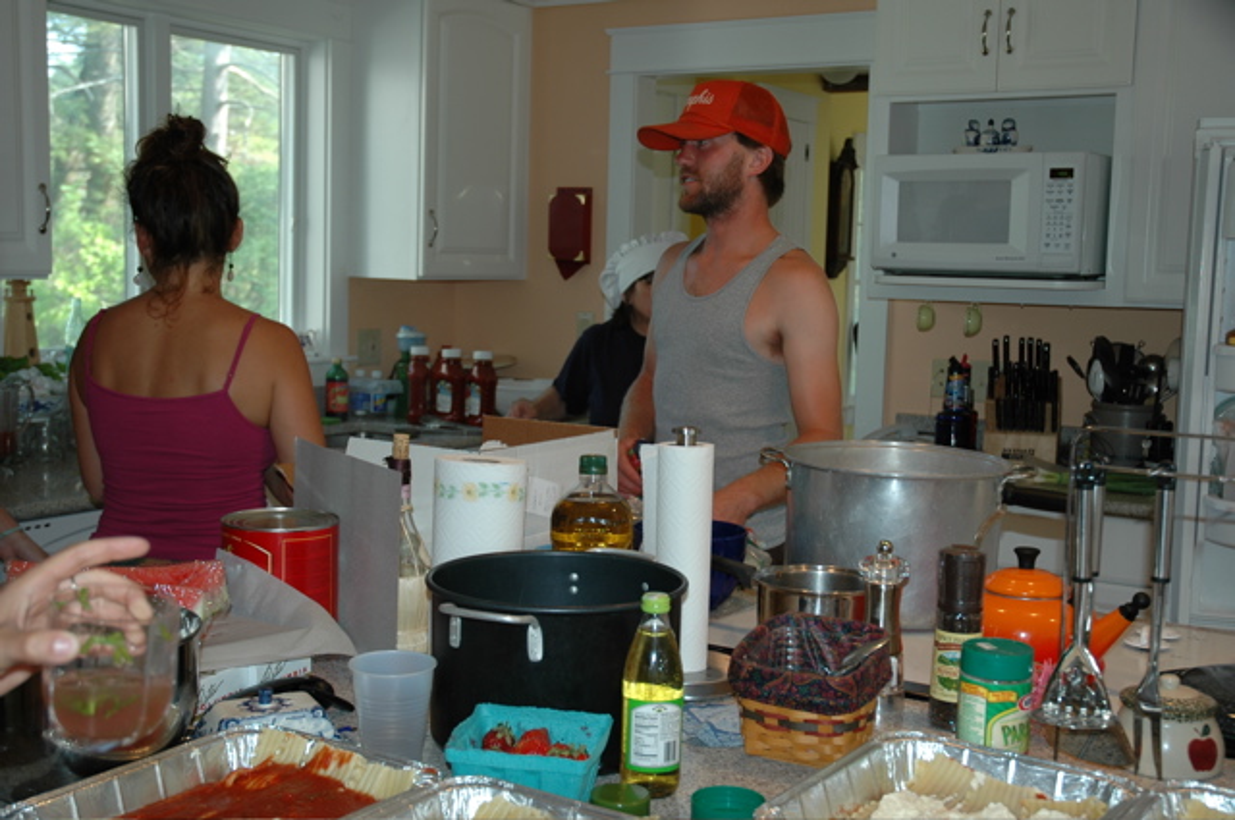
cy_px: 410
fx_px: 1490
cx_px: 618
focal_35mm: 44
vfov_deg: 30.8
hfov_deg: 45.0
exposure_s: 1/60
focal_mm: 29
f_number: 4
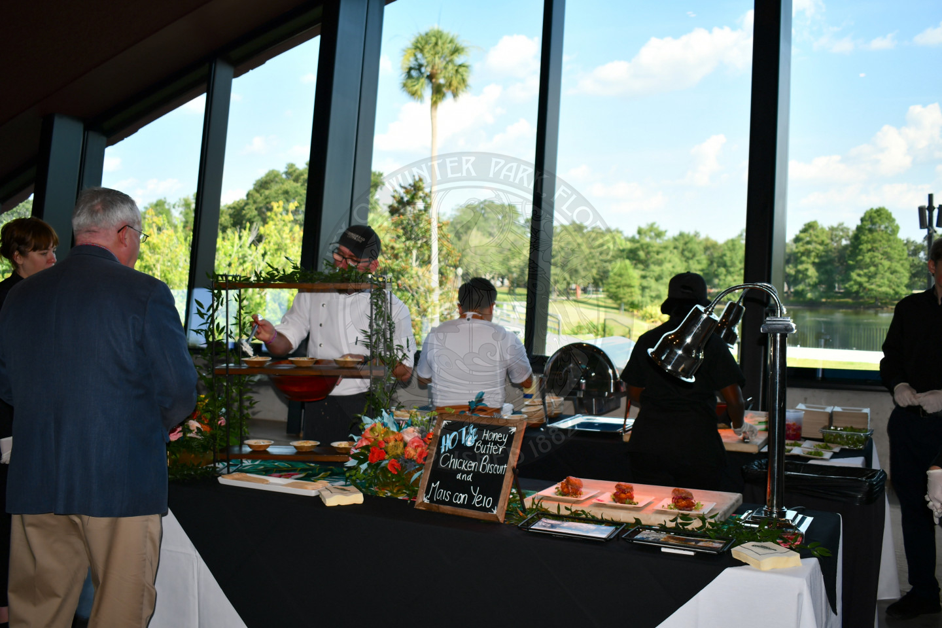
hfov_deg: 55.8
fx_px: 890
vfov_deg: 38.9
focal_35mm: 34
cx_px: 471
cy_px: 314
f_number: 3.8
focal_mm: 23
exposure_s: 1/160
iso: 100
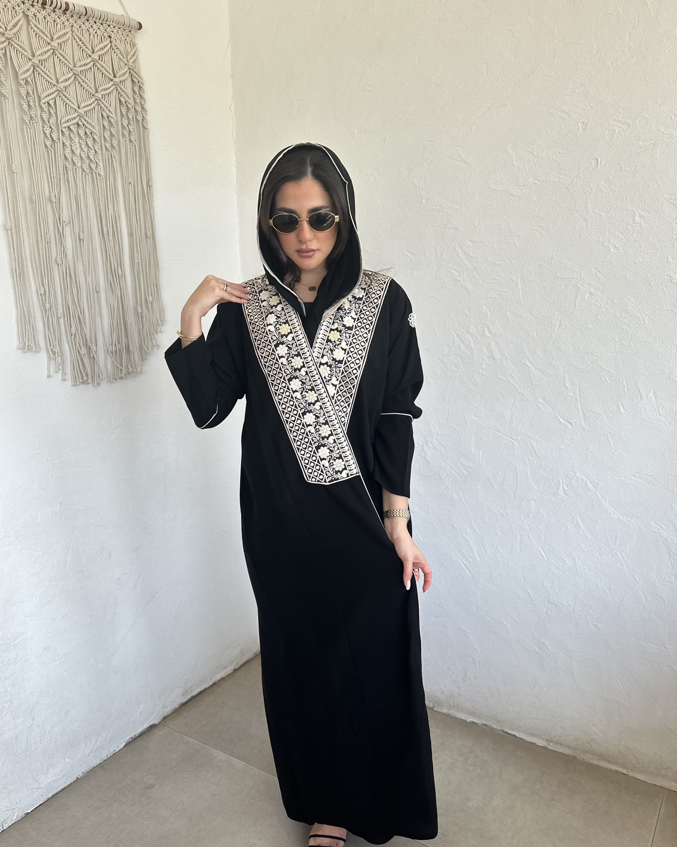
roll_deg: +0.9
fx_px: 651
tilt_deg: -12.8
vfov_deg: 66.0
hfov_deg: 54.9
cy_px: 442
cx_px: 328
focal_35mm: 26
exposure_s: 1/361
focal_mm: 6.86
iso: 80
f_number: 1.78
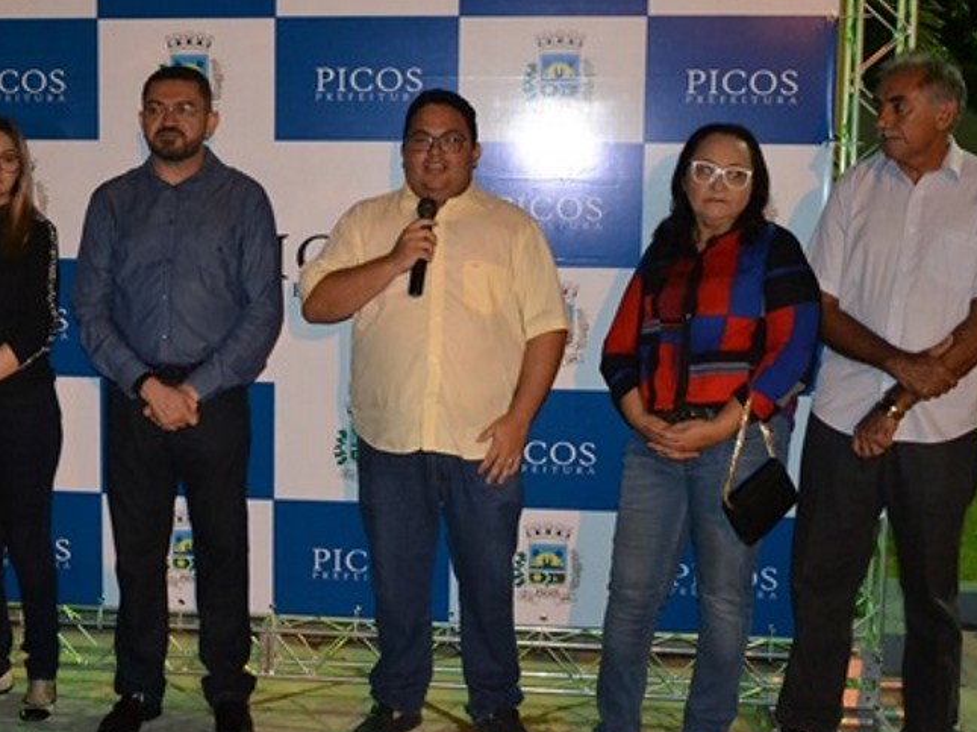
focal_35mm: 55
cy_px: 321
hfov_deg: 34.8
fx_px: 1551
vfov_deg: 26.5
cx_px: 386
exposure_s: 1/60
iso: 3200
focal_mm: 24
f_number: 3.8
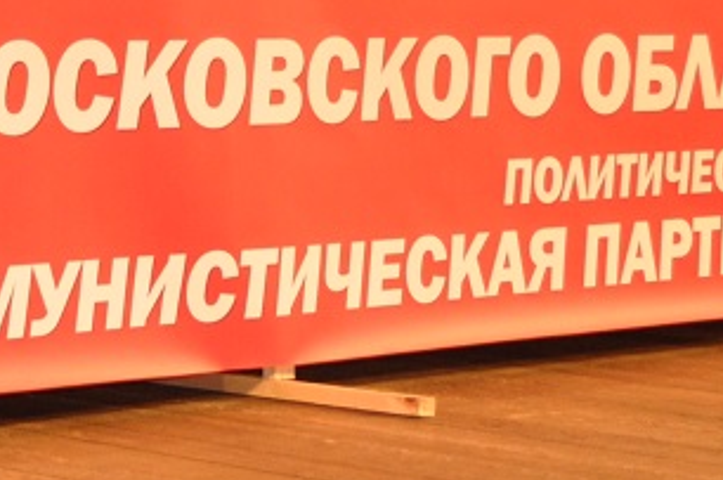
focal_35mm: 139
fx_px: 2787
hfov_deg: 14.7
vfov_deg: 9.5
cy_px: -257
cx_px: 152
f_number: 3.8
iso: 640
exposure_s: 1/125
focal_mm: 22
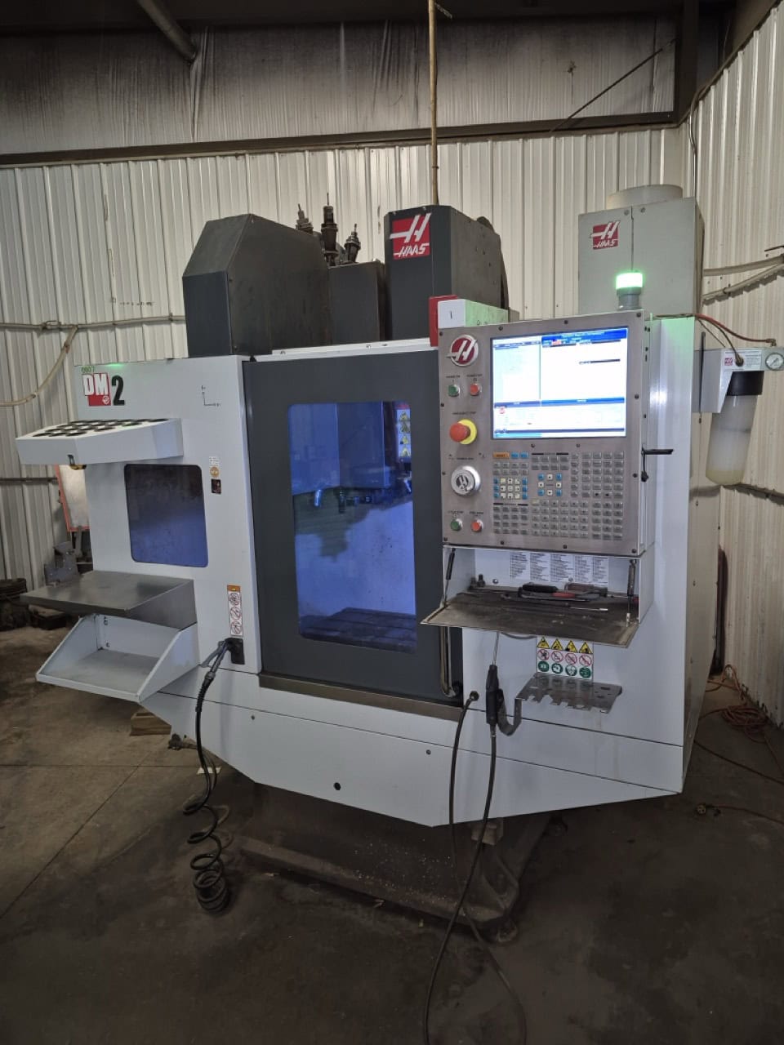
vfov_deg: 73.9
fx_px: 695
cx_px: 392
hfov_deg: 58.9
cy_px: 522
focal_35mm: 23
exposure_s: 1/24
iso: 100
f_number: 1.8
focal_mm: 5.4
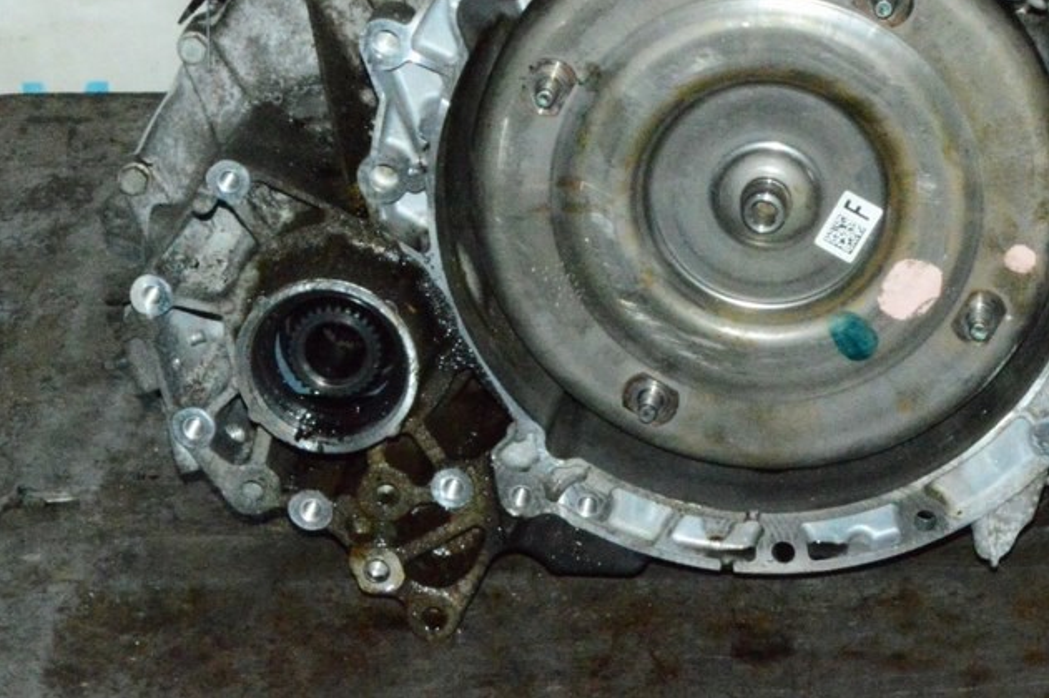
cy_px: 135
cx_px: 758
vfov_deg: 10.2
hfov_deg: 15.3
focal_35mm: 134
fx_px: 3897
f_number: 36
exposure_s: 1/100
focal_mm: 55
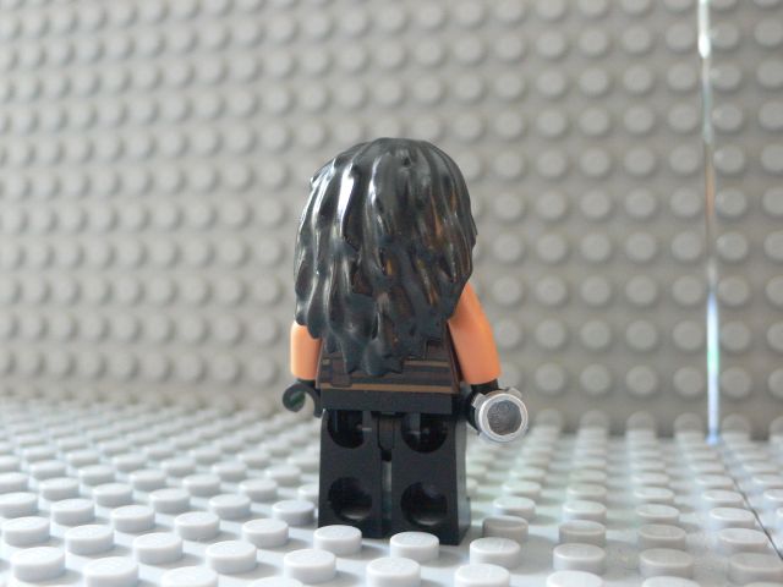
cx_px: 392
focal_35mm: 34
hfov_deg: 54.0
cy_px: 294
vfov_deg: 41.8
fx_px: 769
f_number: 2.8
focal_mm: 6.3
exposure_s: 1/10
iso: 200
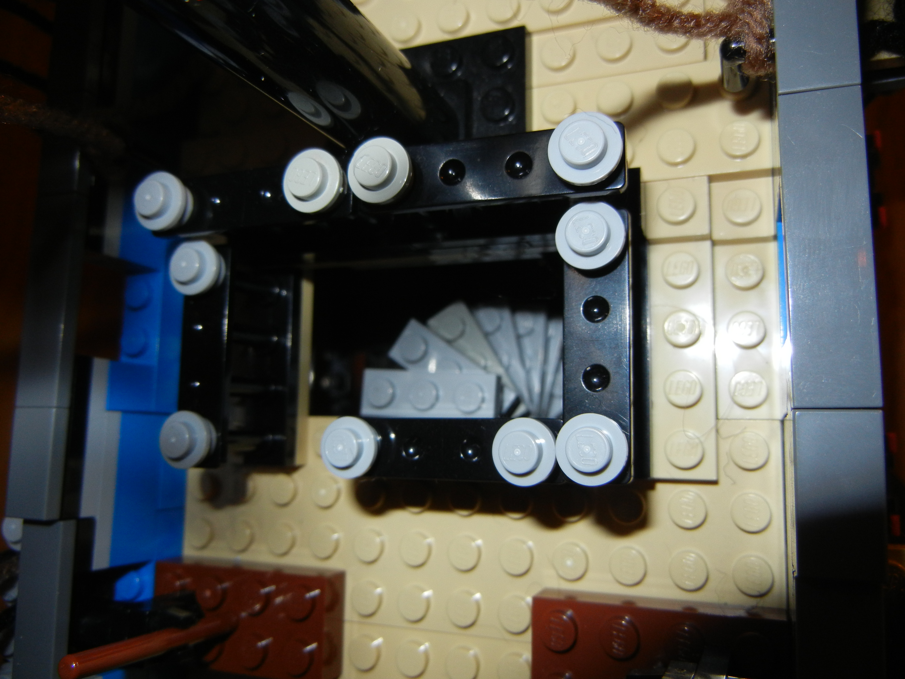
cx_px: 452
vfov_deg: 46.8
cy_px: 340
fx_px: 784
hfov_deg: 60.0
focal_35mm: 30
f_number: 7
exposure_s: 1/30
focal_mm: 5.4
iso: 200
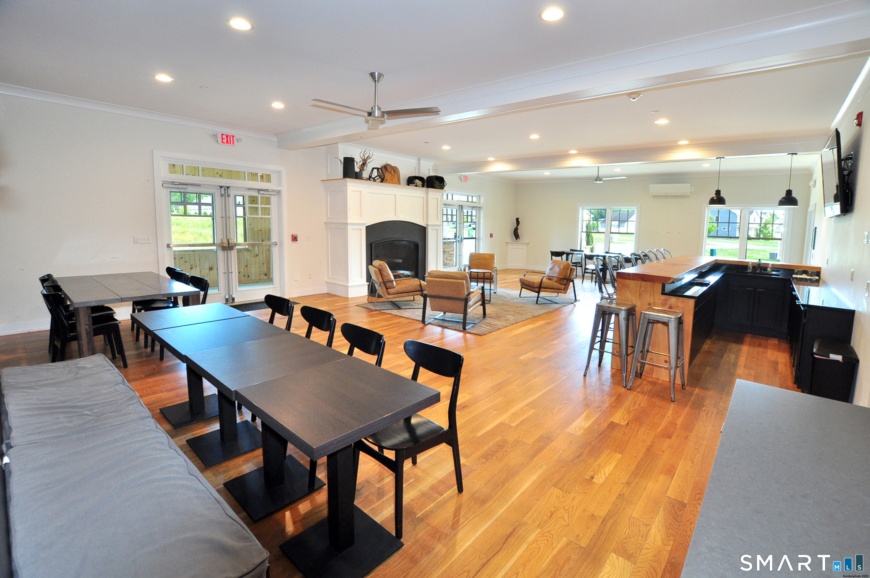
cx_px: 435
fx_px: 362
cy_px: 289
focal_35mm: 15
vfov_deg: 77.2
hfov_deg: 100.5
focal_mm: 10
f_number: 5
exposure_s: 1/40
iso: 640
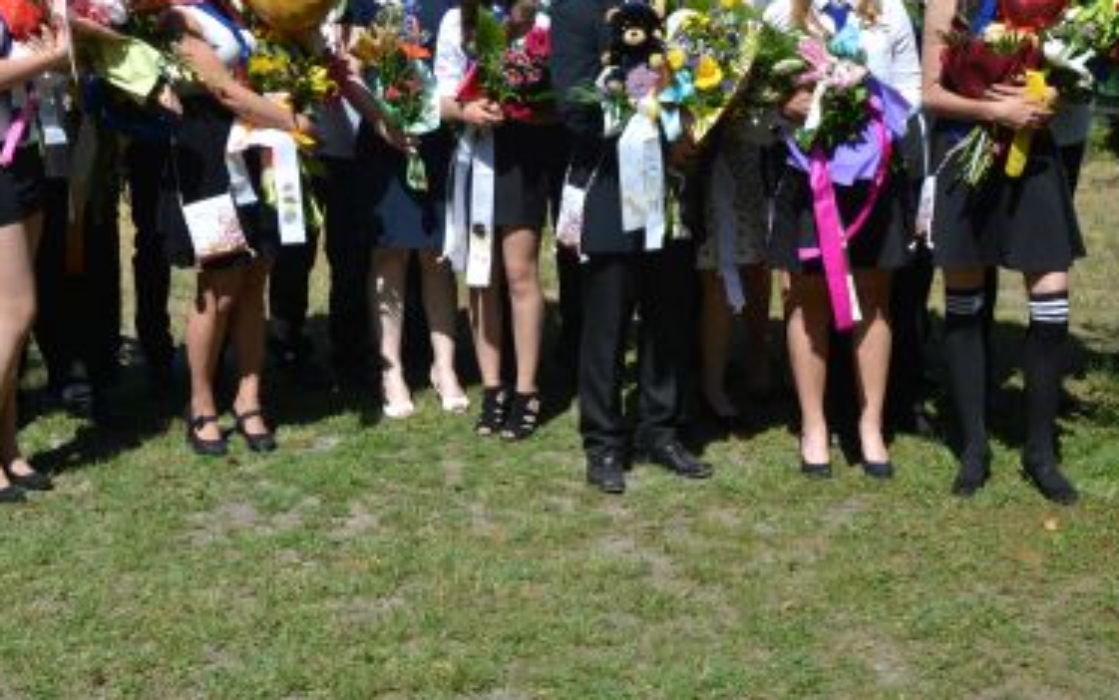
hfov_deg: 37.5
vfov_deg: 23.8
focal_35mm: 54
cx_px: 482
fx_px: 1647
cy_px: 200
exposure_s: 1/250
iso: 100
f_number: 8
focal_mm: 22
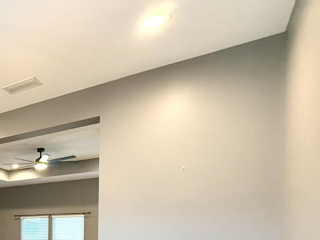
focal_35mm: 34
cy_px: 239
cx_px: -59
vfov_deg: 37.4
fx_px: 314
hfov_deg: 39.7
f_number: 2.2
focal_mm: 2.22
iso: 400
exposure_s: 1/60
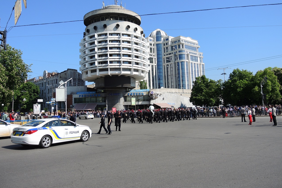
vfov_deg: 43.5
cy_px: 82
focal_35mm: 30
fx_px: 235
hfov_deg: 61.9
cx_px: 141
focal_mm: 6
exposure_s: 1/1250
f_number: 2.8
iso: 80
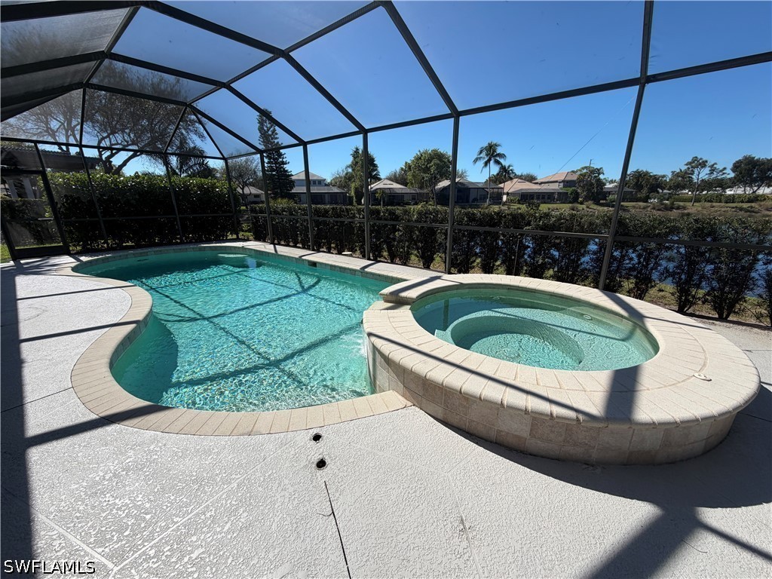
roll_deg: +0.8
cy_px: 290
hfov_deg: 102.1
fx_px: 312
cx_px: 386
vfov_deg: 85.7
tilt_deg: -16.4
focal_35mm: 14
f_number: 2.2
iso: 20
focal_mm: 2.22
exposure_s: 1/928
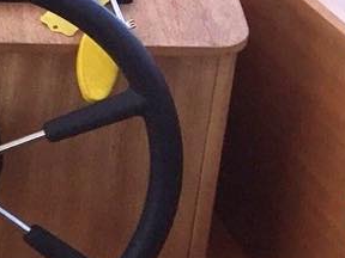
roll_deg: +2.0
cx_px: -486
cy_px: 201
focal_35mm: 161
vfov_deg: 9.2
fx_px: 1605
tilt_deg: -21.5
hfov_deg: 10.5
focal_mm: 4.15
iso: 32
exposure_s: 1/898
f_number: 2.2
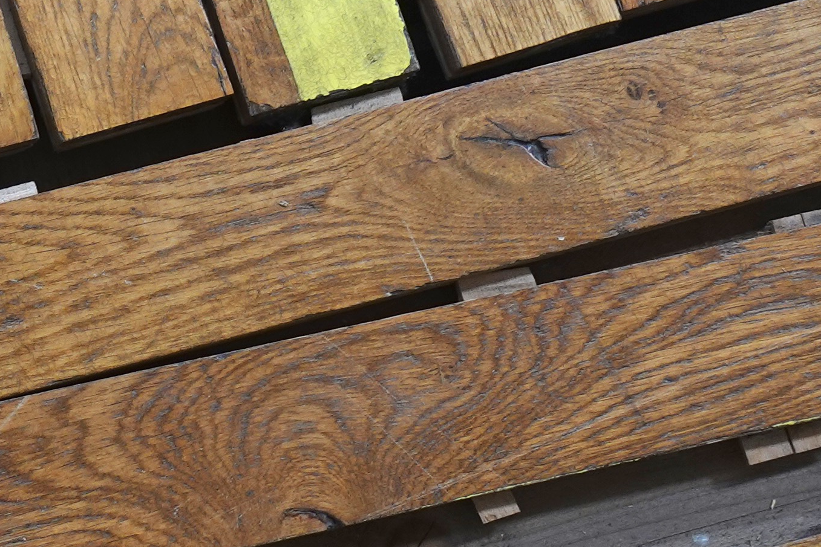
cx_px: -204
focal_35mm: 129
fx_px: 2942
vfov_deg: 10.4
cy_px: -125
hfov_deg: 15.2
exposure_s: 1/80
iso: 100
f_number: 4
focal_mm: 11.81
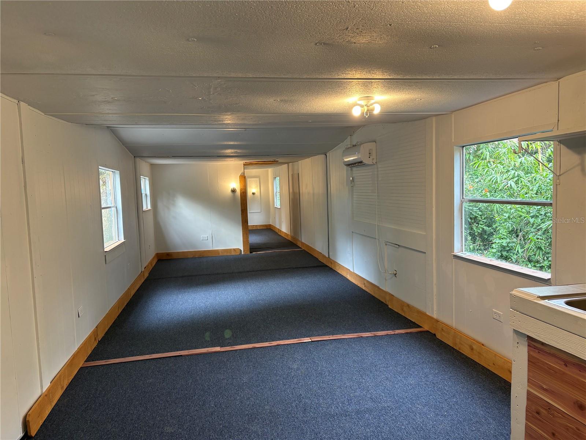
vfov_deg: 53.1
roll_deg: +2.3
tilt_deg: -4.6
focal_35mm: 26
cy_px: 220
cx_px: 293
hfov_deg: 67.3
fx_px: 440
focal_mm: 5.96
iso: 80
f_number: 1.6
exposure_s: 1/60
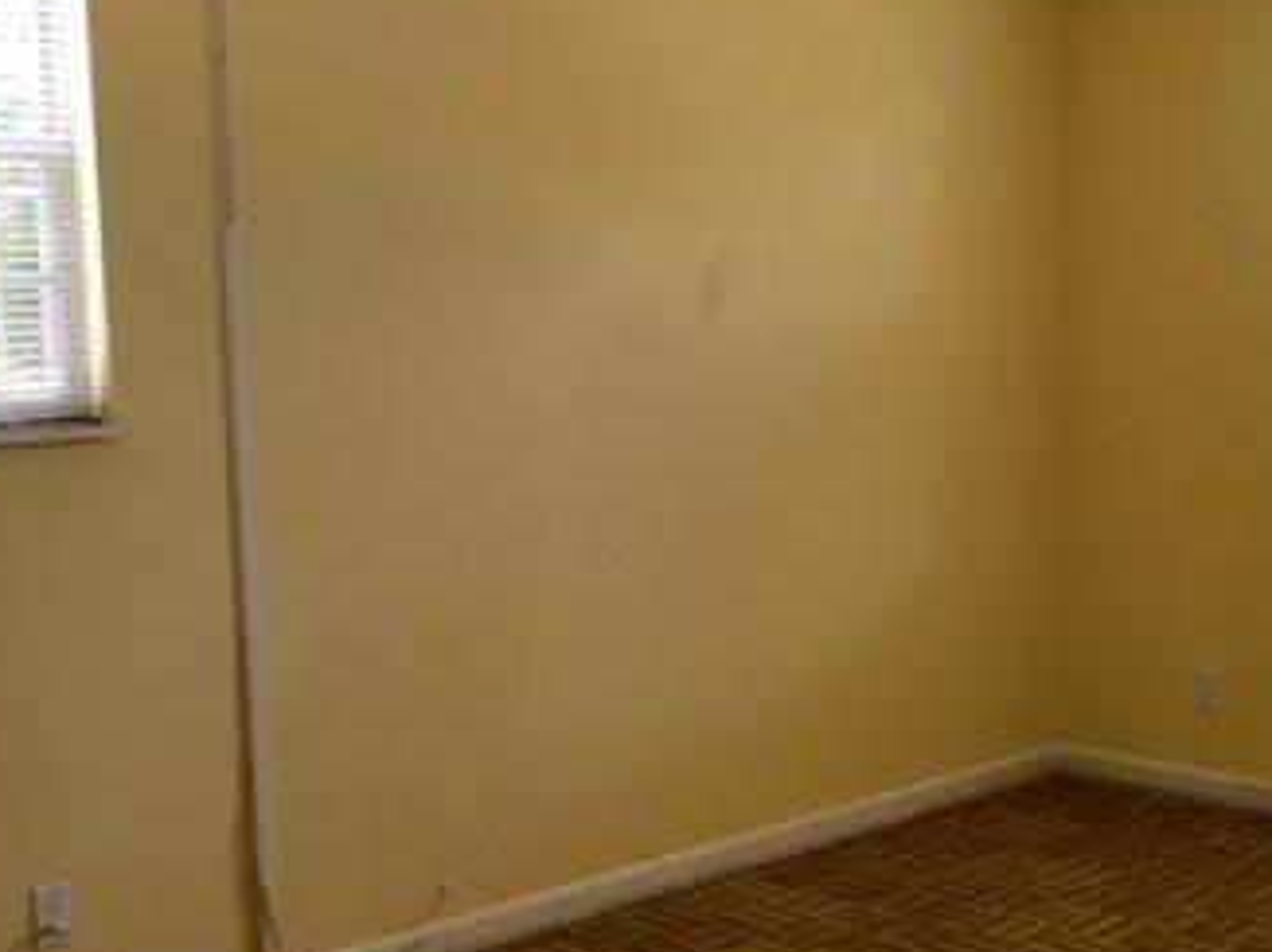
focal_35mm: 57
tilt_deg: -7.6
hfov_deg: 33.8
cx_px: 695
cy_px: 574
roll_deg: +1.6
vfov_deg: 25.6
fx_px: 2093
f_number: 2.2
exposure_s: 1/40
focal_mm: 4.15
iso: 25
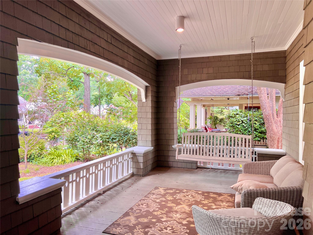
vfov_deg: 53.1
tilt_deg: -0.5
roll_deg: -0.1
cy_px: 118
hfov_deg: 67.3
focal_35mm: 26
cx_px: 156
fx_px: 235
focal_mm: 5.7
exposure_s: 1/120
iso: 80
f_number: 1.5
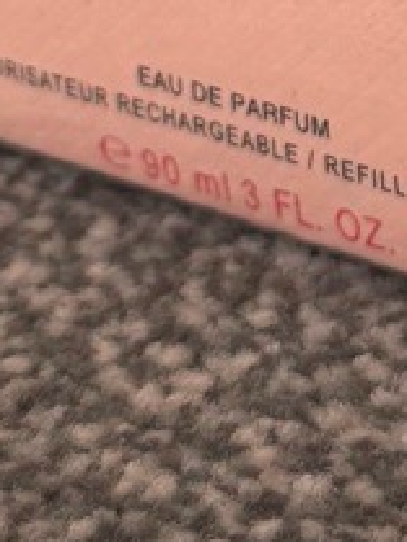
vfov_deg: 10.5
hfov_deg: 8.0
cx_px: 555
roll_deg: +1.5
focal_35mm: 184
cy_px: -213
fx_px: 2882
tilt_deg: -19.5
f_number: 1.78
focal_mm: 6.76
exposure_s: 1/121
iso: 125
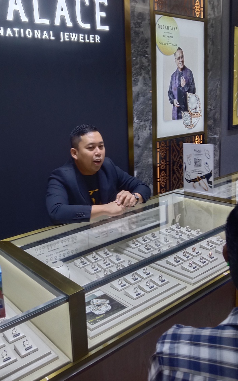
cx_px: 82
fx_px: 322
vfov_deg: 61.2
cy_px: 176
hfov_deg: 40.2
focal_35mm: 31
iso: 204
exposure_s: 1/100
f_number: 2.2
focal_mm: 3.65
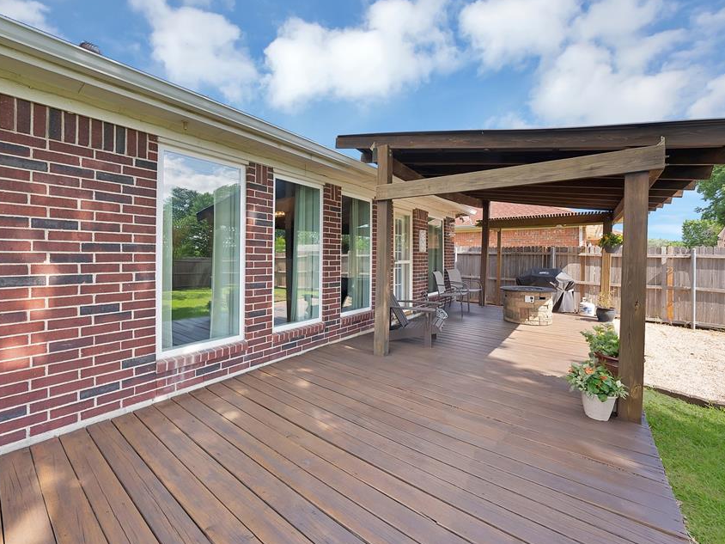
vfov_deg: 85.6
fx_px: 293
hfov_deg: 101.8
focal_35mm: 14
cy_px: 258
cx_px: 332
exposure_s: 1/80
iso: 640
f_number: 9
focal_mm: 12
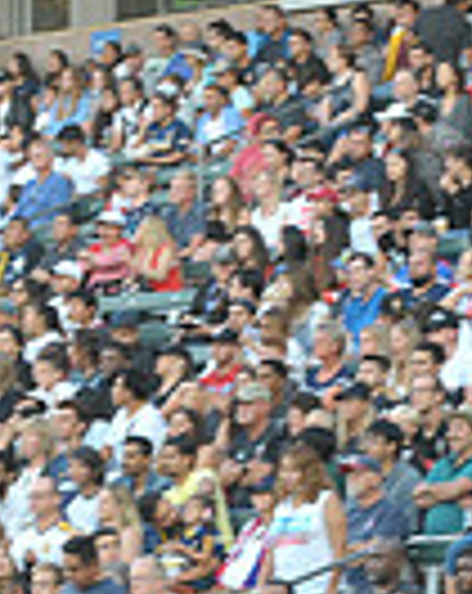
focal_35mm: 392
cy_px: 590
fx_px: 6869
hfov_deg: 3.9
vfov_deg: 4.9
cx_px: 171
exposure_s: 1/100
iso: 400
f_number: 5
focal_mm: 95
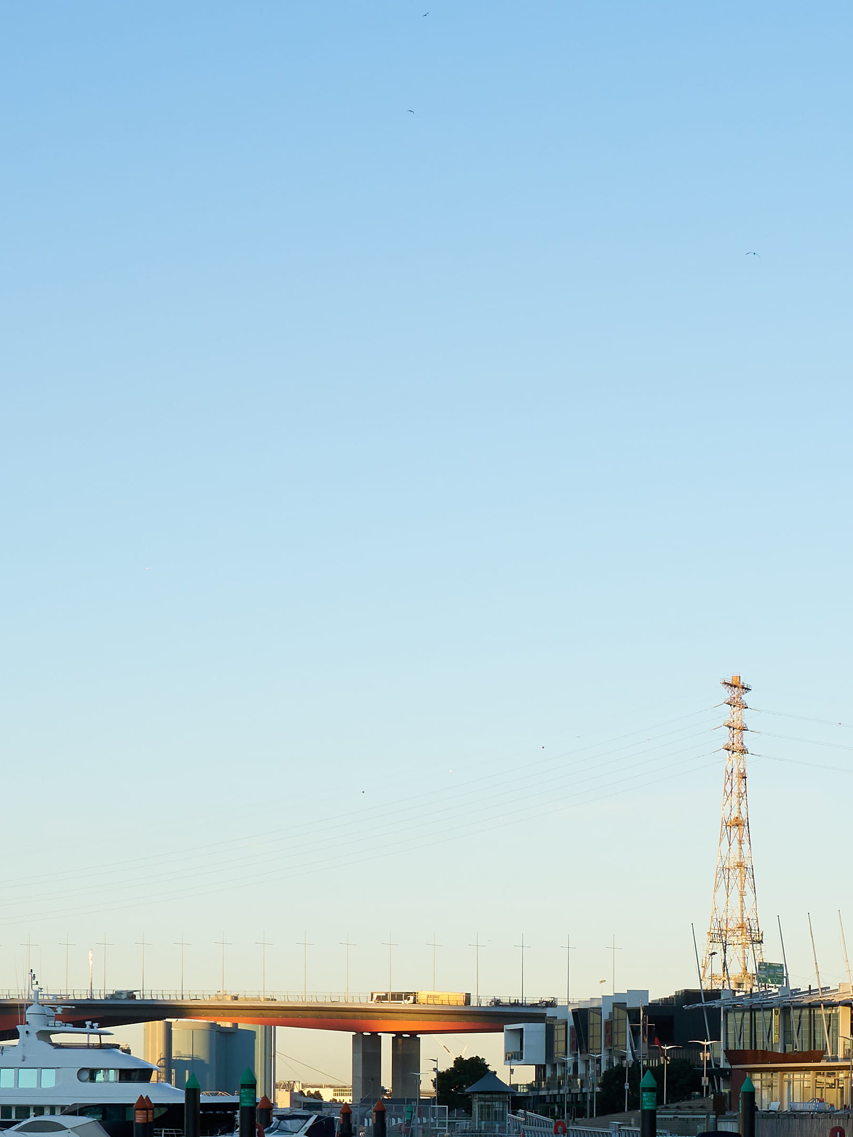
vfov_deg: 20.0
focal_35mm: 96
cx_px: 842
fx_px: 3154
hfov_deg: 15.1
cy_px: 1074
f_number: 9
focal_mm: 27
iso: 200
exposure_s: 1/160
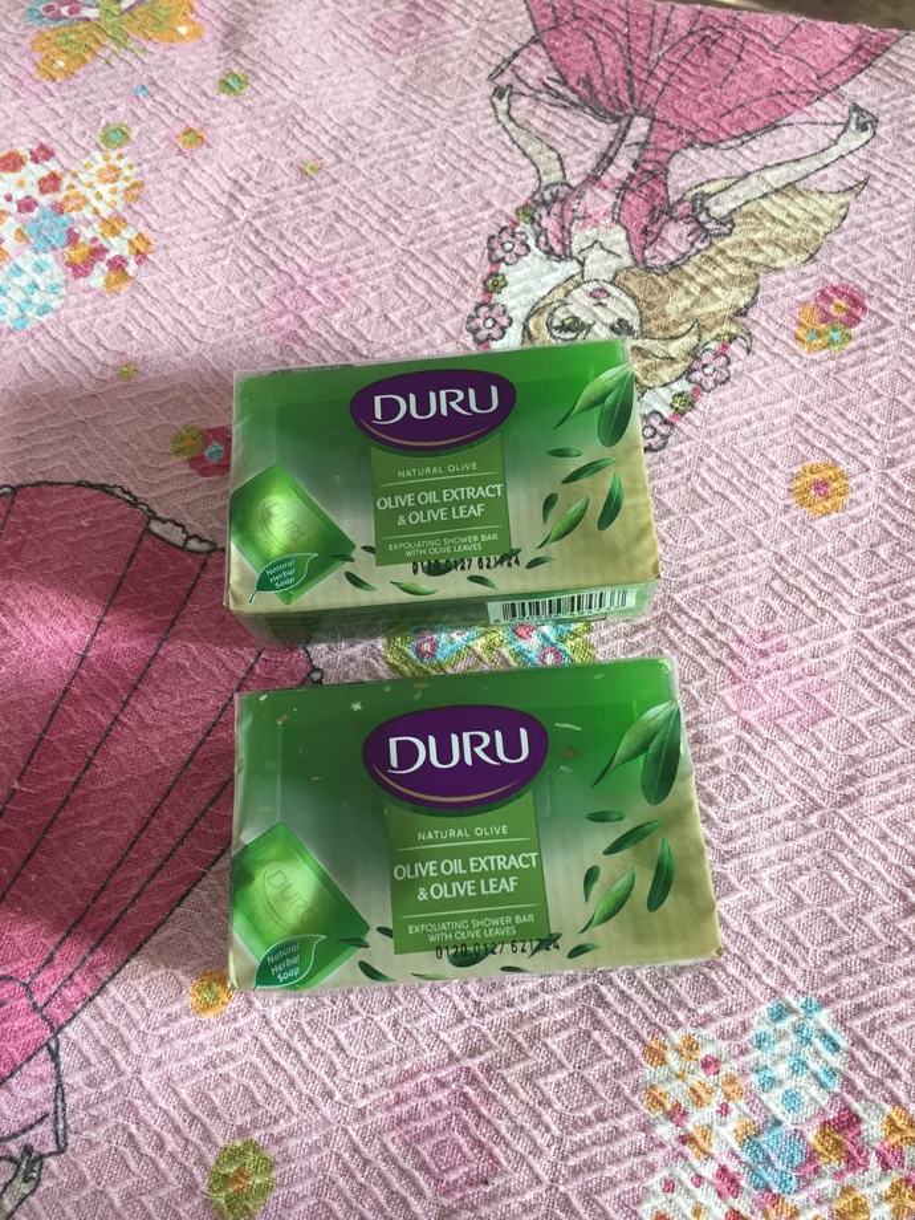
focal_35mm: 29
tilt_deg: -63.0
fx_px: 1022
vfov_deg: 61.7
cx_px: 458
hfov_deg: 48.2
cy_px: 610
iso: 100
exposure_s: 1/33
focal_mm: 4.15
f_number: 2.2
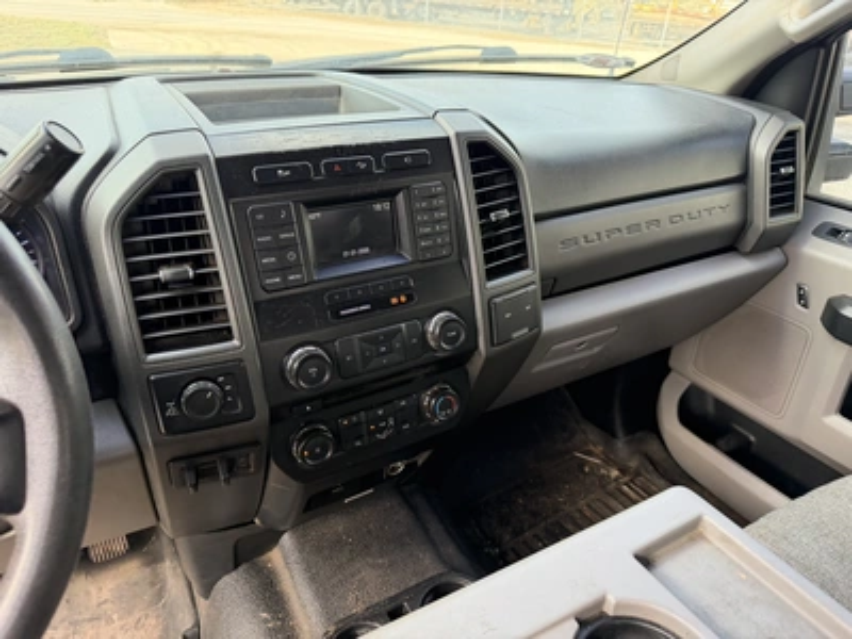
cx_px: 426
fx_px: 591
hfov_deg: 71.6
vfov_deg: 56.8
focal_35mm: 24
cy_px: 320
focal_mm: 6.76
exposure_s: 1/154
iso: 200
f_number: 1.78
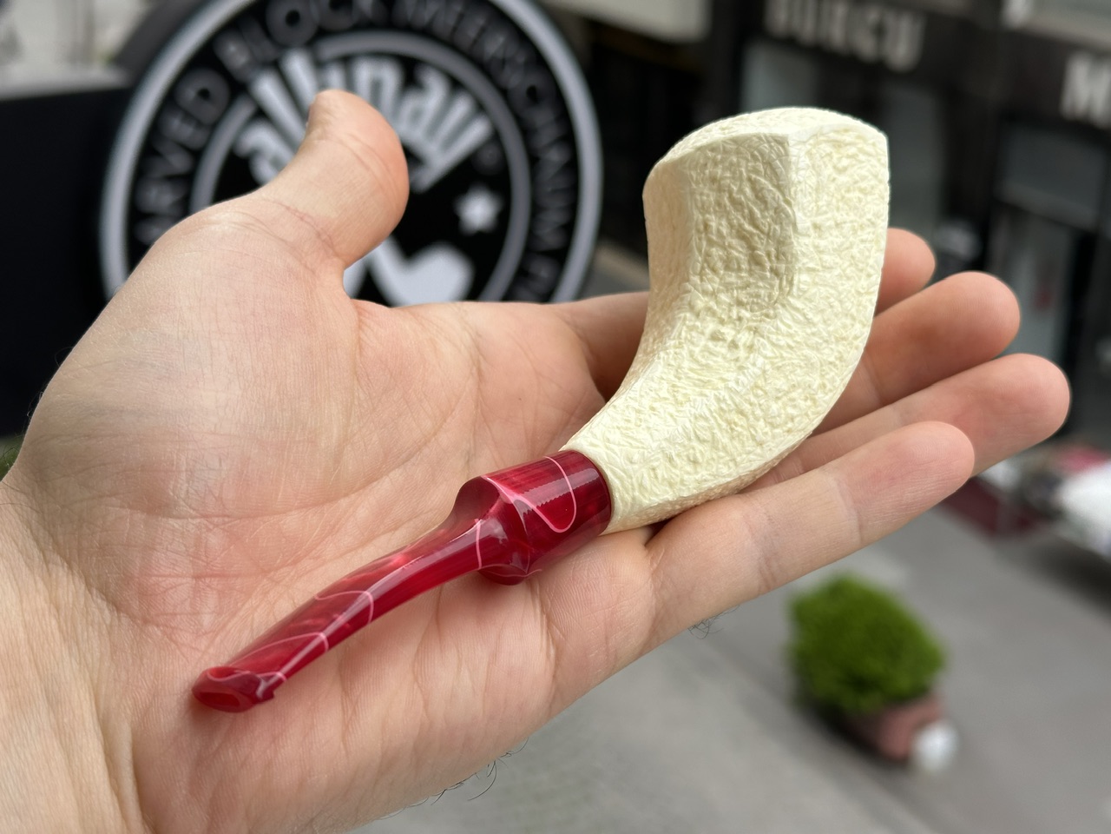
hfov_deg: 39.7
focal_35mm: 48
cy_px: 417
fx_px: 1541
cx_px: 556
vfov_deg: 30.3
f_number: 1.78
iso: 64
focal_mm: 6.86
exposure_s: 1/672
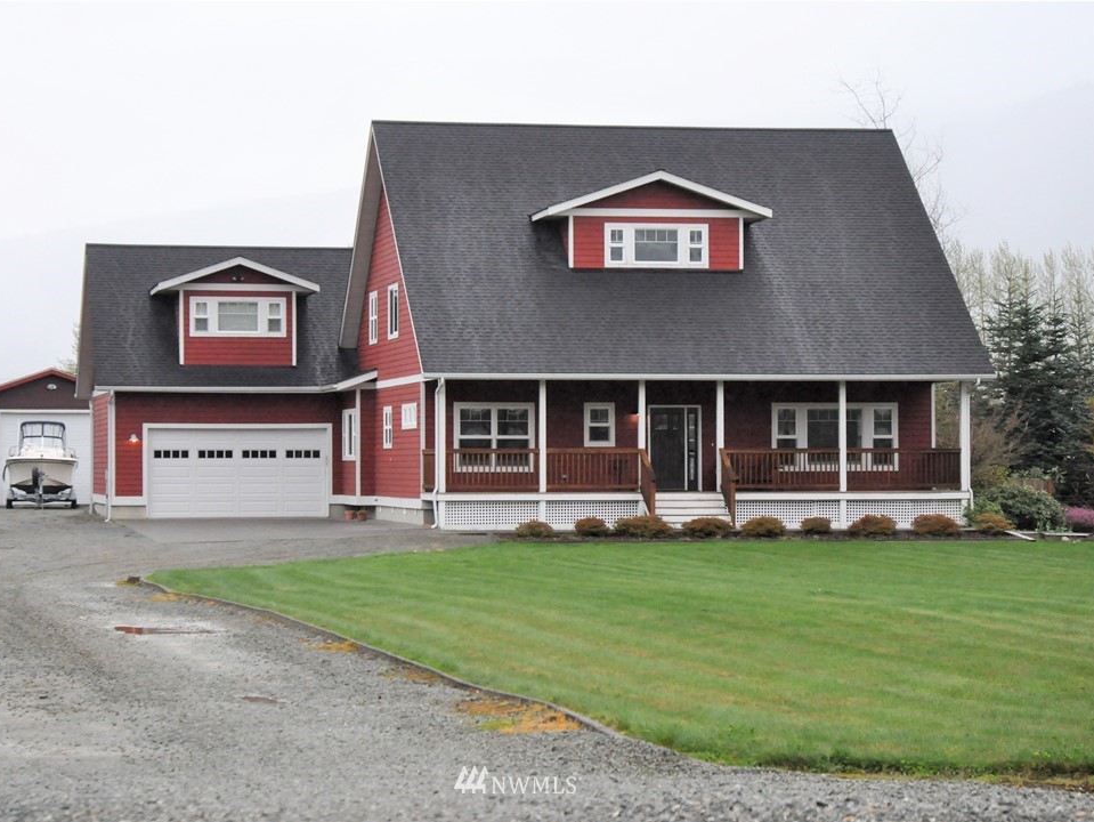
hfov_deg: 20.0
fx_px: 3098
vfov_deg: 15.1
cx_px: 518
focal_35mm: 98
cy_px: 411
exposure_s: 1/500
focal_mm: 60
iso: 1250
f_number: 5.6
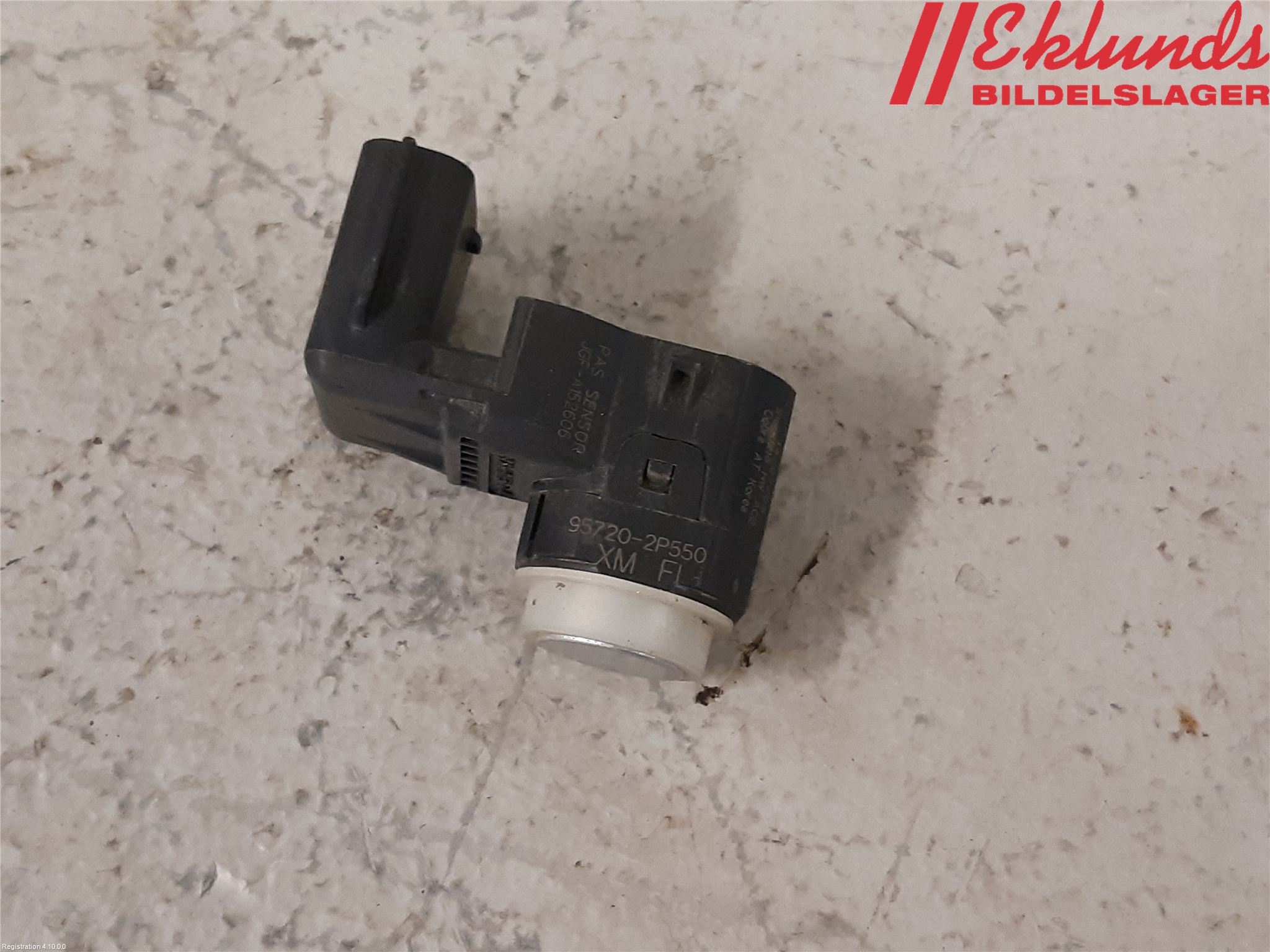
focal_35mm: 26
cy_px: 476
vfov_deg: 53.1
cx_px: 635
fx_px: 954
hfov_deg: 67.3
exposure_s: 1/50
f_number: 1.7
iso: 250
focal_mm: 3.93
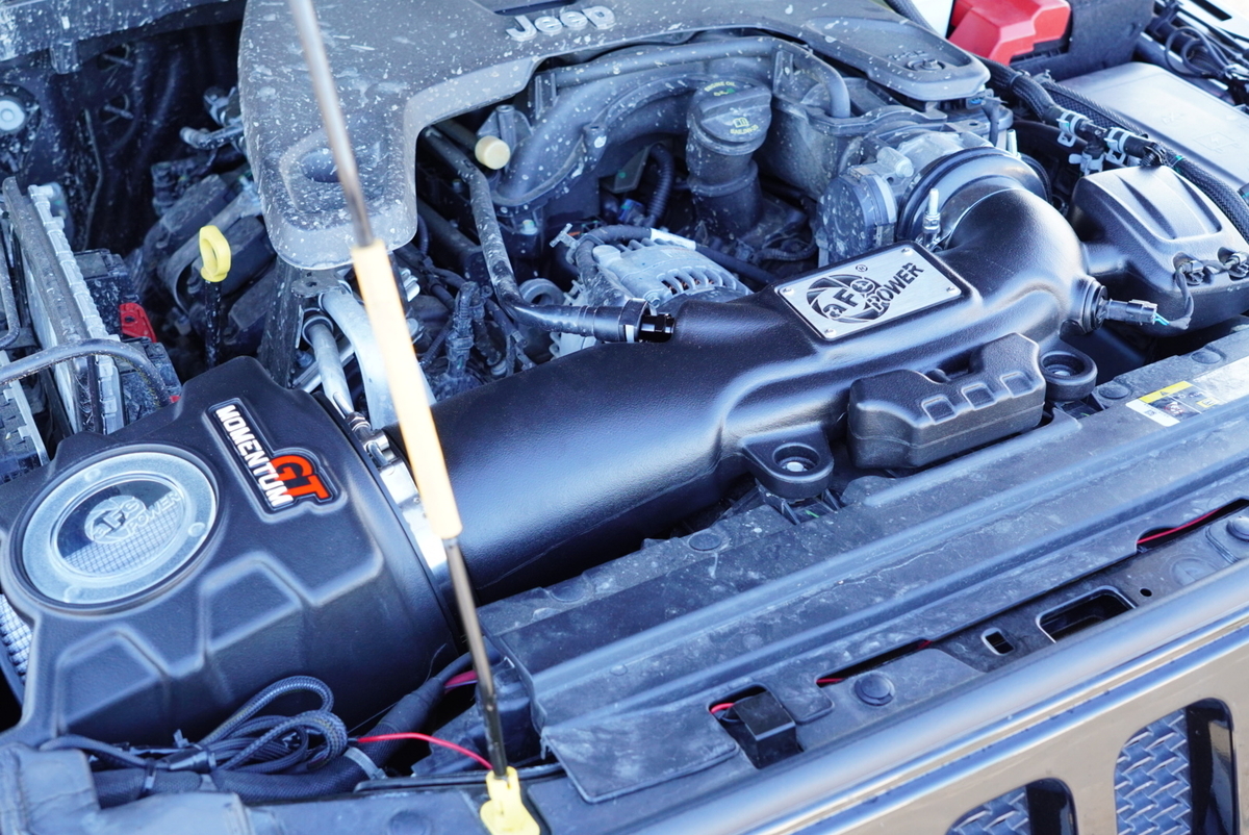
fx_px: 1510
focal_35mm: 44
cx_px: 624
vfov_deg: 30.9
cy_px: 418
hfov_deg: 44.9
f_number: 4.5
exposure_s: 1/100
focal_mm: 29
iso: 640
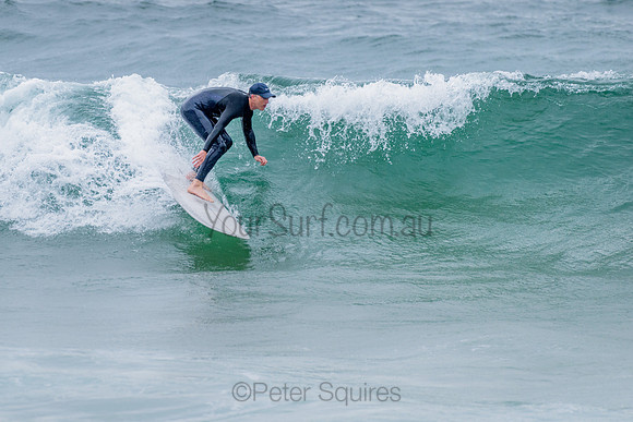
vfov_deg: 2.2
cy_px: 164
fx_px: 10781
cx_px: 249
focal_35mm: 613
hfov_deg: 3.4
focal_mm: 500
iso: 1000
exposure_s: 1/2000
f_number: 5.6
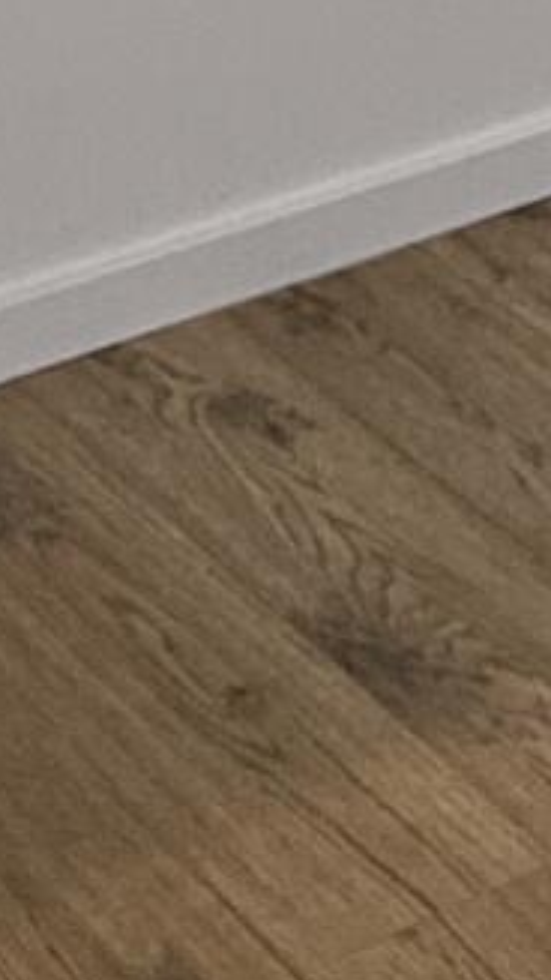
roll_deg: -0.9
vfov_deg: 11.4
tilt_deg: +1.0
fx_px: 3635
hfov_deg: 8.5
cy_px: -1672
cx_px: -222
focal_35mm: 140
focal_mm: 2.22
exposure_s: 1/120
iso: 100
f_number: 2.2
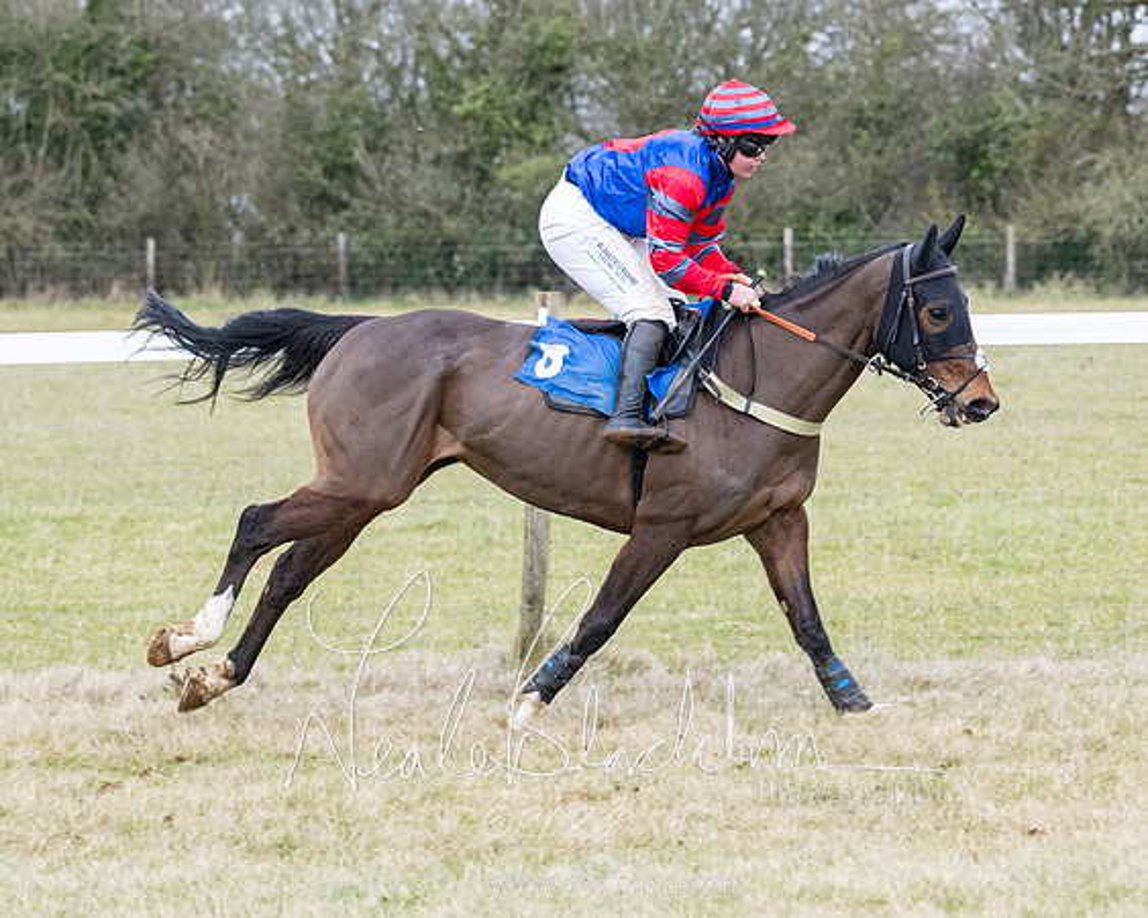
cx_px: 844
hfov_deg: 8.2
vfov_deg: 6.5
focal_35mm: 236
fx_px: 8023
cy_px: 562
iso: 1600
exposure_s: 1/800
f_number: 4
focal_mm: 102
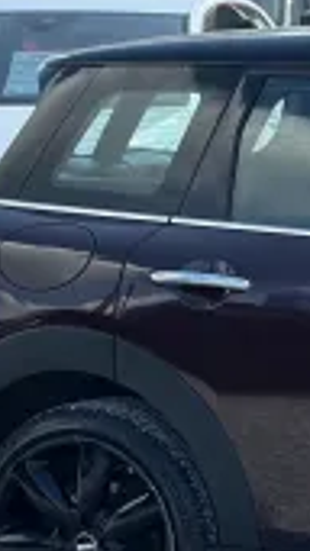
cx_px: 785
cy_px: 293
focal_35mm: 196
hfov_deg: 5.9
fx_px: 2868
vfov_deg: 11.0
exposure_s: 1/1453
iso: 80
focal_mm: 6.86
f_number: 1.78
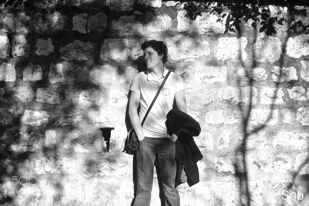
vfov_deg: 34.2
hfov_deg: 49.6
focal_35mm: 39
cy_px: 103
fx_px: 335
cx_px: 154
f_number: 5.6
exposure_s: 1/250
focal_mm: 26
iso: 100
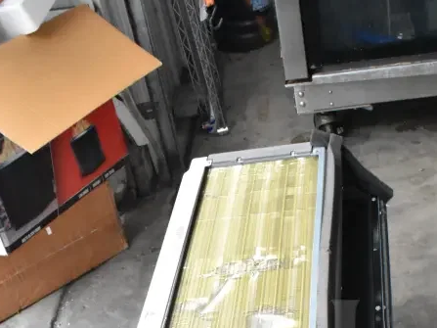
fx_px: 820
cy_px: 377
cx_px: 271
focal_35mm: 65
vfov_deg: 21.2
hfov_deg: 29.7
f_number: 13
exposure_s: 1/640
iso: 6400
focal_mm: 22
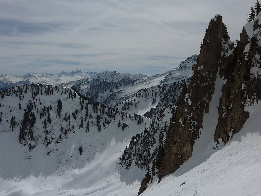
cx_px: 130
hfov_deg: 51.4
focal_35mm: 36
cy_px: 98
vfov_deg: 39.7
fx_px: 271
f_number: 6.3
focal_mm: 5
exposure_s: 1/2000
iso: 80
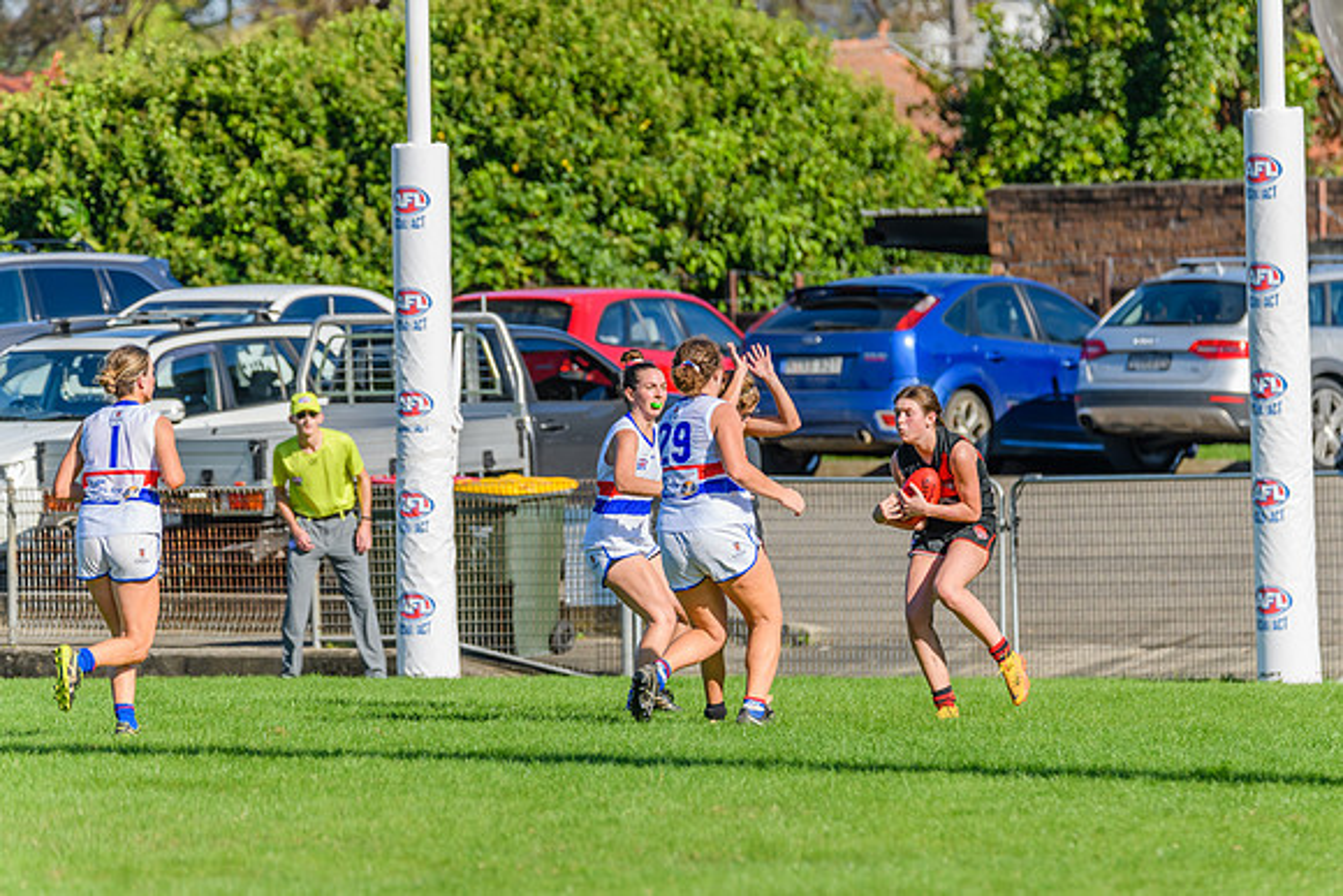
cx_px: 710
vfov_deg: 3.2
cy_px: 433
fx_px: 16088
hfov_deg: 4.8
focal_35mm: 431
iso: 640
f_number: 9
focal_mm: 400
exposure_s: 1/1600
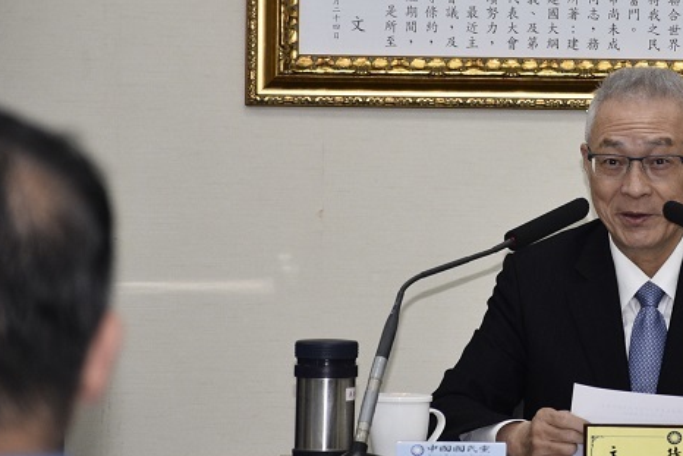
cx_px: 604
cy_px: 110
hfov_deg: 5.4
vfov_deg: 3.6
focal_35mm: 383
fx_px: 7268
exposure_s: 1/125
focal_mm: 140
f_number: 5.6
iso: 800
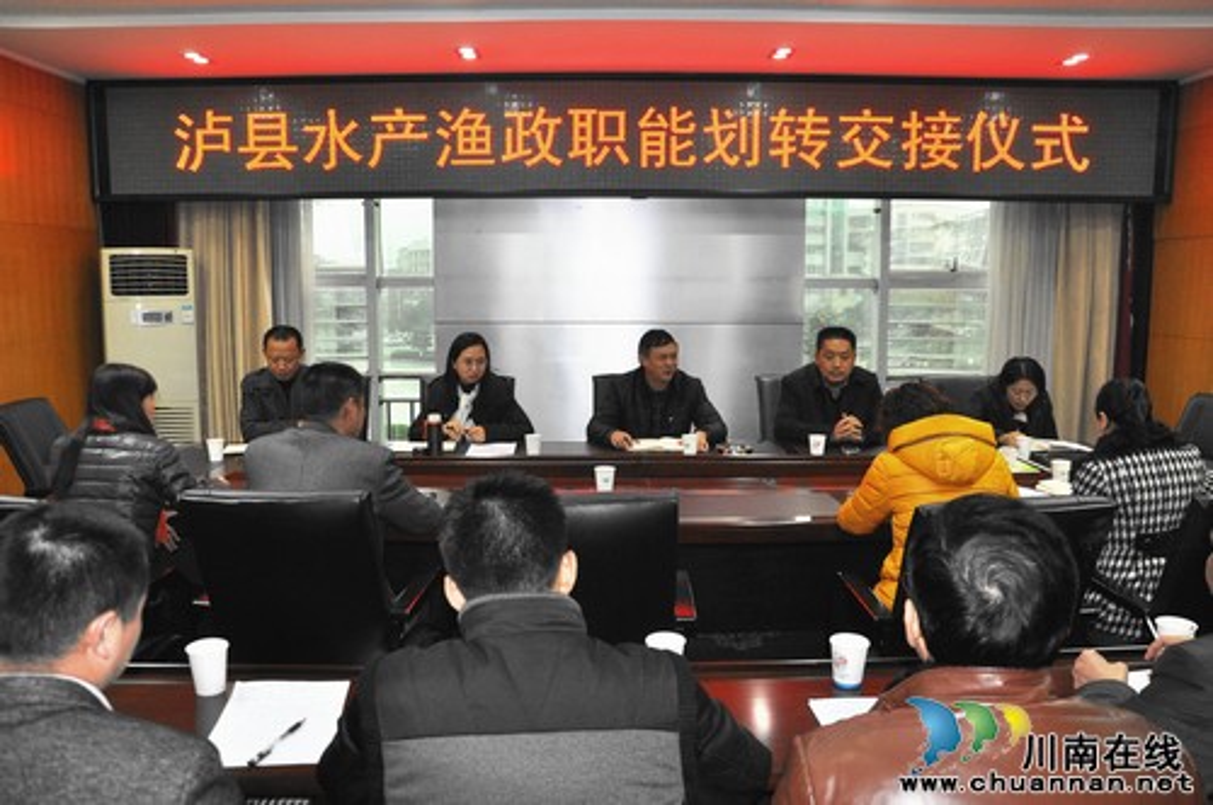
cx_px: 606
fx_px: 909
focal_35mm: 27
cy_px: 402
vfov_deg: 47.8
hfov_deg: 67.4
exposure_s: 1/60
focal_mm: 18
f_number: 3.5
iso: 800
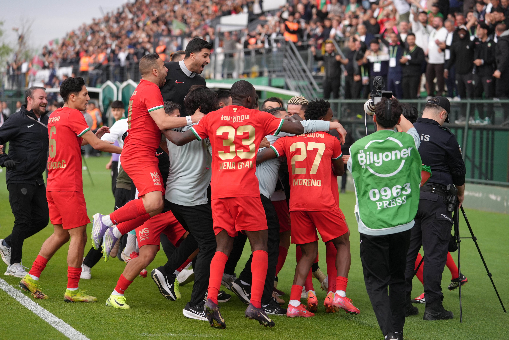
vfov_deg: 12.5
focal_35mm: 110
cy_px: 170
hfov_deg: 18.6
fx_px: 1555
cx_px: 254
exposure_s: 1/2000
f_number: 3.2
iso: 640
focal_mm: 110
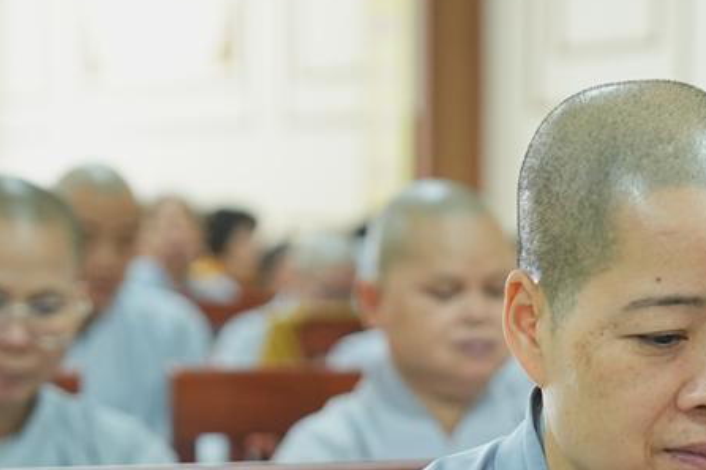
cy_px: 558
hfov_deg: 13.3
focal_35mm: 153
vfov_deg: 8.9
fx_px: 3000
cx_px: 667
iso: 2500
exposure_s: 1/125
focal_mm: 57
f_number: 2.8
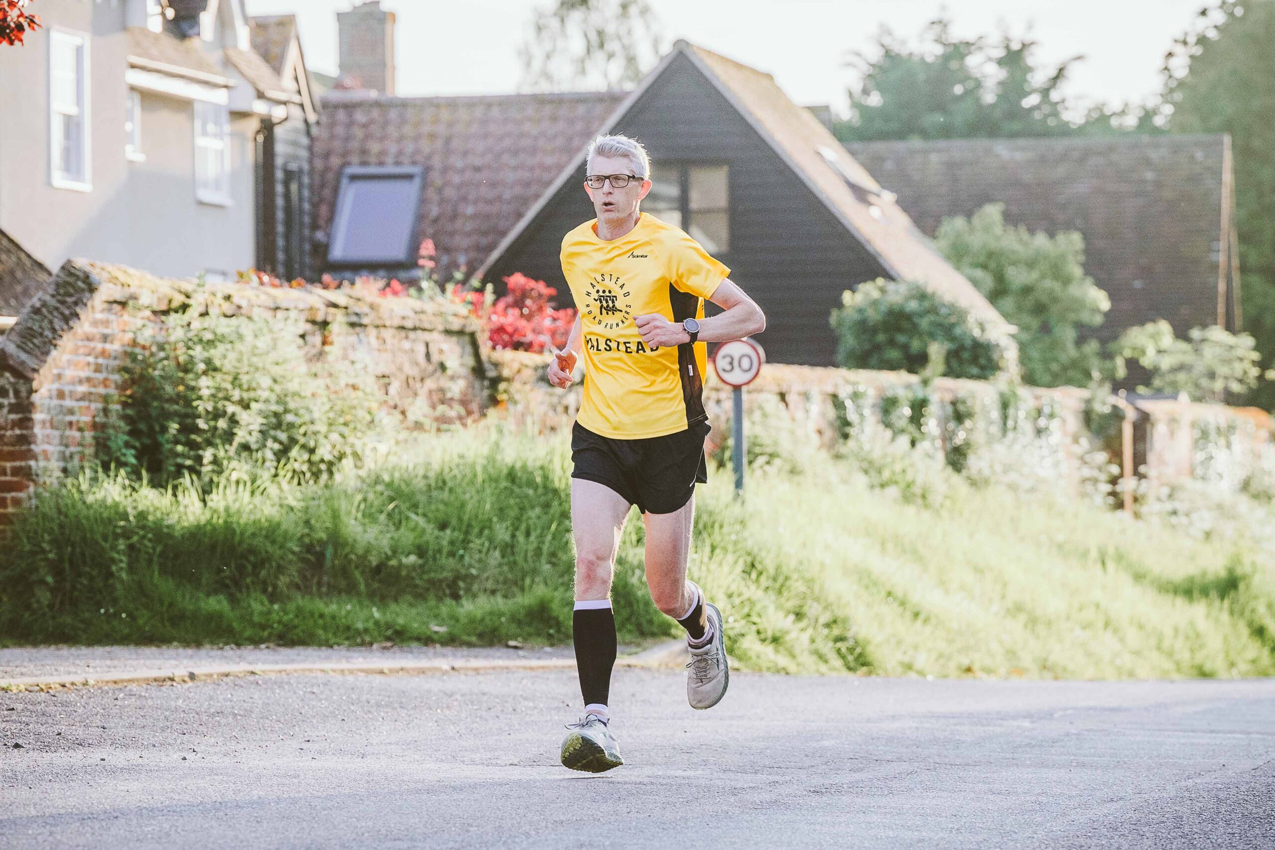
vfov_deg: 8.3
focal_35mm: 165
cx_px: 638
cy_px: 425
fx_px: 5844
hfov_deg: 12.5
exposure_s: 1/2000
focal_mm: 110
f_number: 3.5
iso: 500
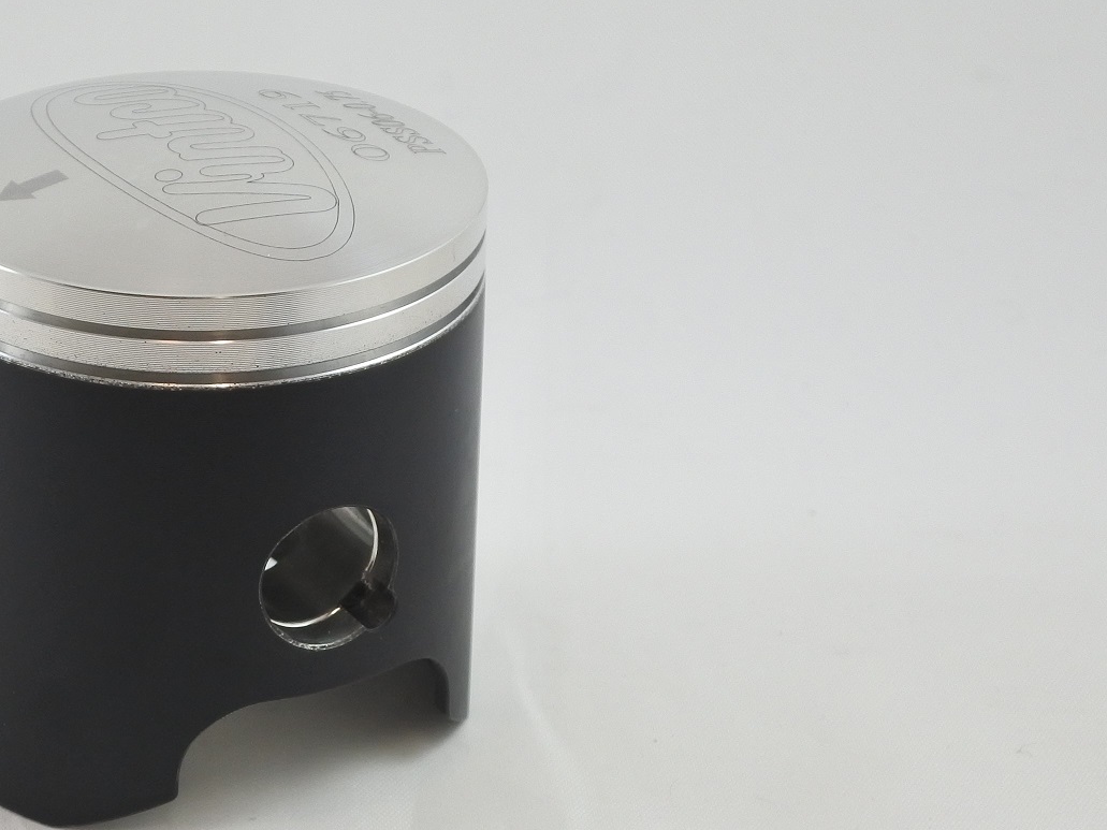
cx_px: 197
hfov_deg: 24.6
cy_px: 458
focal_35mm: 78
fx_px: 2494
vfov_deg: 18.9
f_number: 4.5
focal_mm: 18
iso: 400
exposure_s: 1/160
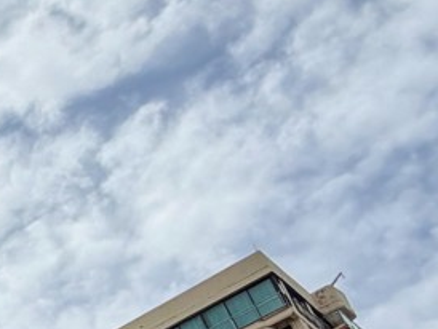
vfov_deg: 13.9
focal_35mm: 98
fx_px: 1241
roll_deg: +3.3
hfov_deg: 14.3
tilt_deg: +29.8
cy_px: 535
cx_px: -585
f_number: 2.2
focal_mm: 2.22
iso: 20
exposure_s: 1/1745
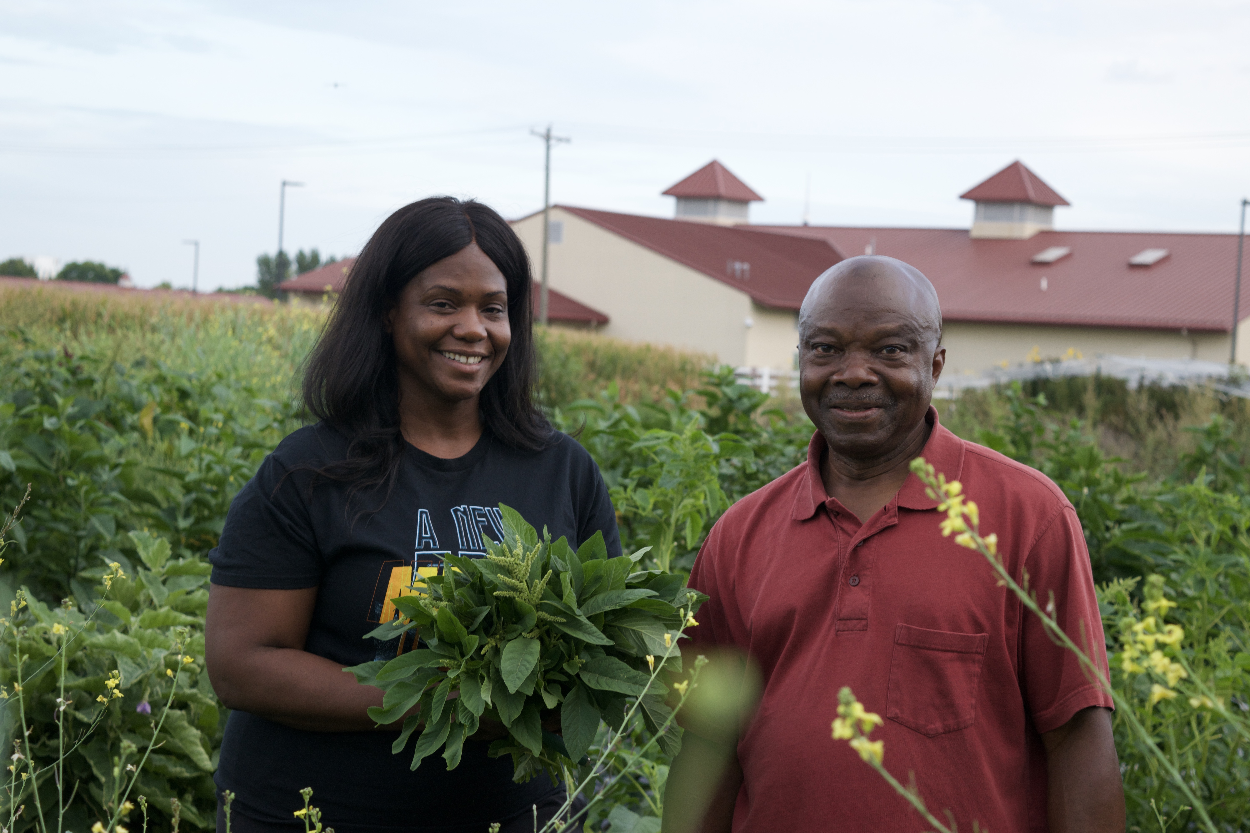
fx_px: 2604
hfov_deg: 27.0
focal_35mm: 75
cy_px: 416
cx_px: 625
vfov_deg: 18.2
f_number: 7.1
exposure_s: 1/200
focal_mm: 50
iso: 400
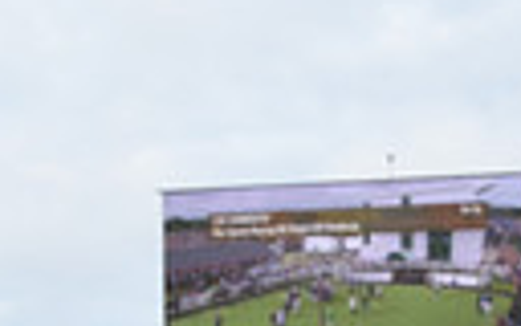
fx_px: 4586
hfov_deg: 6.3
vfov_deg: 4.0
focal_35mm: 323
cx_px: 1075
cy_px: 731
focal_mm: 70
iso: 400
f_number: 5.6
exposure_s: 1/1600
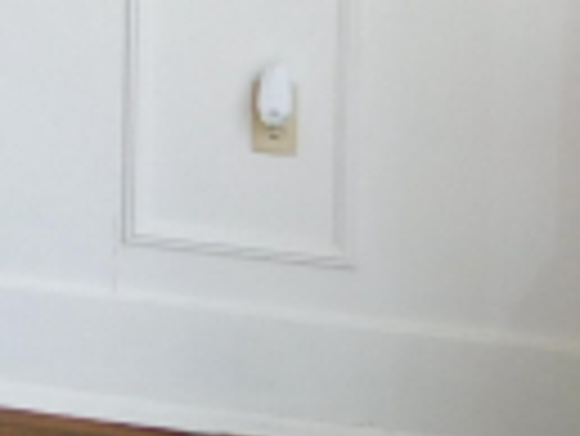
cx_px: -411
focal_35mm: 119
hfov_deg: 14.8
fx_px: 1996
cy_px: -405
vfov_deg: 11.4
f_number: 3
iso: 125
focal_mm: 4
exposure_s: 1/125
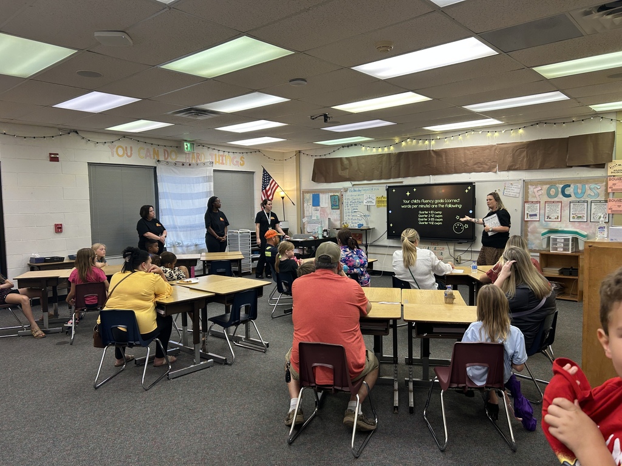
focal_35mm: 26
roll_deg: +1.8
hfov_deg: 67.3
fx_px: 467
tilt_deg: -4.0
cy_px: 233
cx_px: 311
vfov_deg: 53.1
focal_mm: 5.7
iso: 80
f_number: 1.5
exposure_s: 1/60
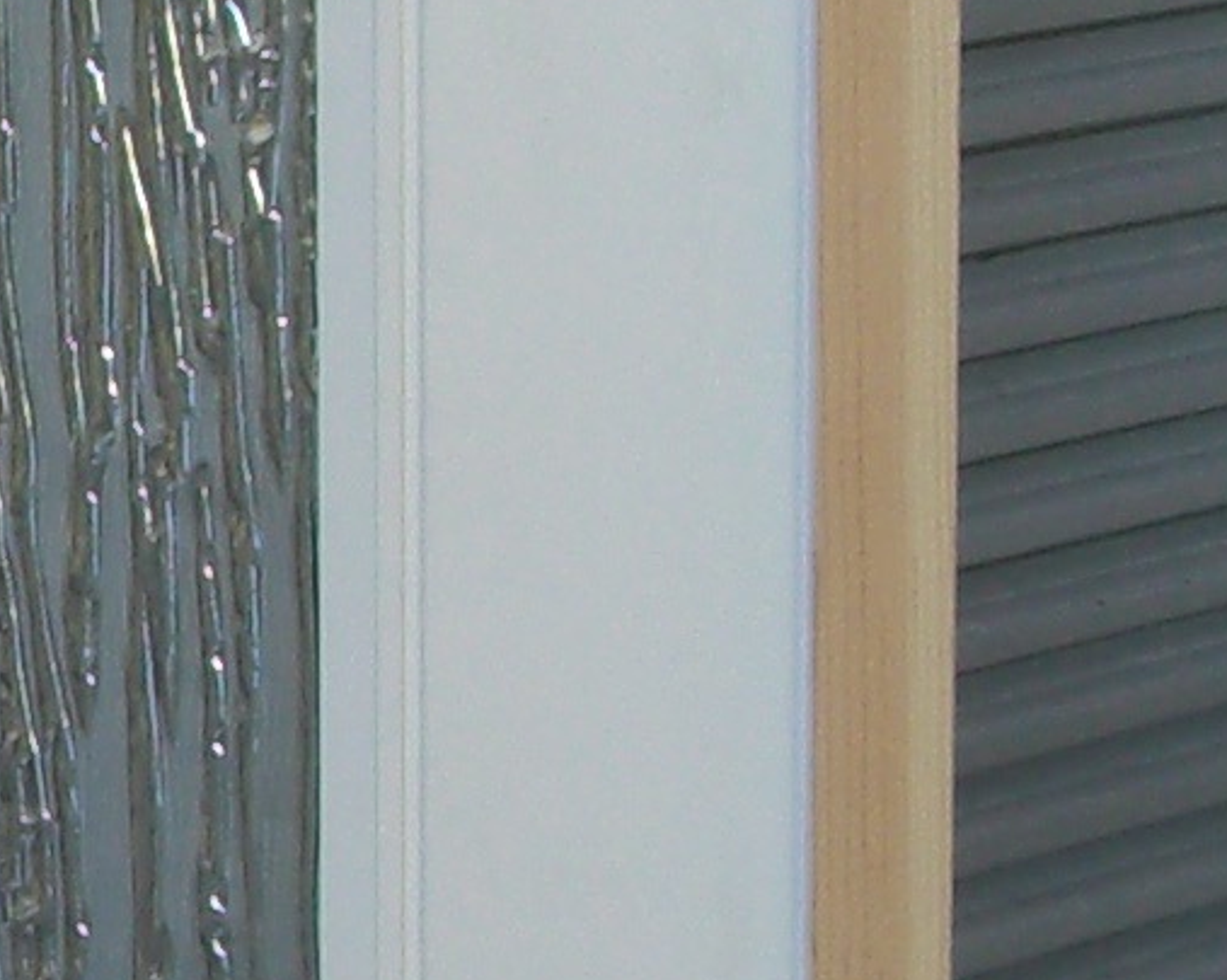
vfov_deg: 5.8
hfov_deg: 7.0
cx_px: -1140
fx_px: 9690
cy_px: 1169
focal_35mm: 267
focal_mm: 7.9
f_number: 2.8
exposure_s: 1/200
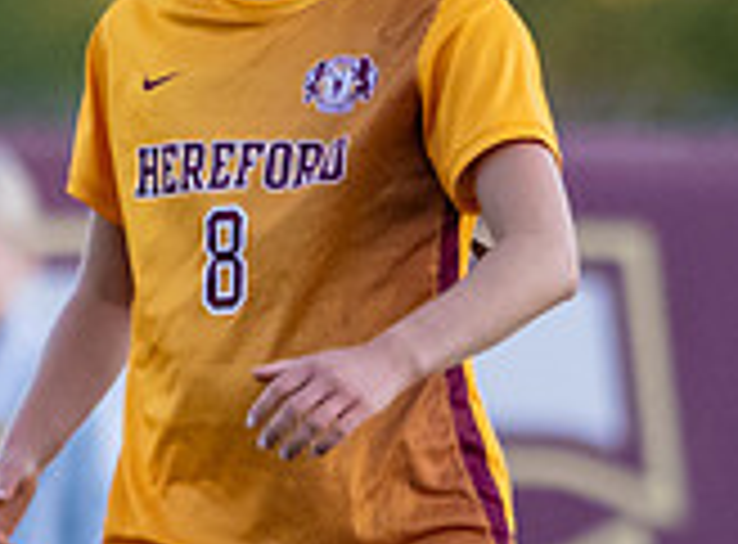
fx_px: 52544
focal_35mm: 2479
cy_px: 510
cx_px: -64
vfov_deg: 0.6
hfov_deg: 0.8
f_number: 2.8
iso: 1400
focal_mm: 300
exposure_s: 1/1600
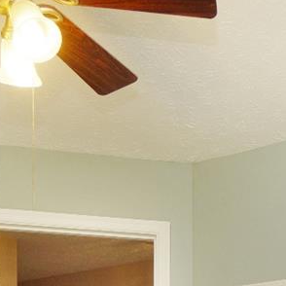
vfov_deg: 22.0
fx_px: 608
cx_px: 264
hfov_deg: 25.6
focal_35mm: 65
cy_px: 429
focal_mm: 10
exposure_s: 1/60
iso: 200
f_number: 4
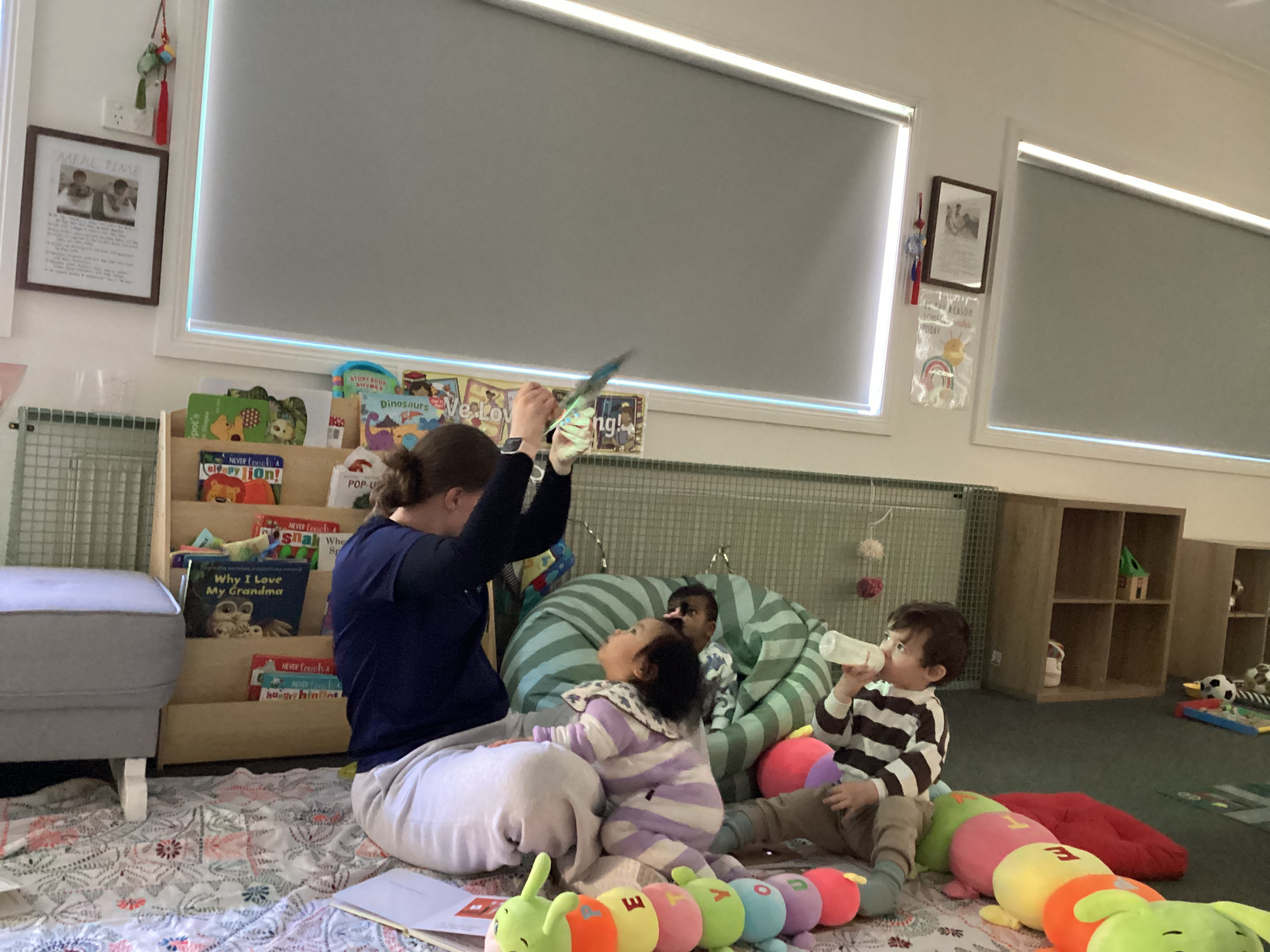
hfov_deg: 58.4
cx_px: 635
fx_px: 1137
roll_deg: -4.0
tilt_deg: -2.7
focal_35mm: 31
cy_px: 476
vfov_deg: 45.4
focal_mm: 3.3
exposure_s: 1/20
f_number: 2.4
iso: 640
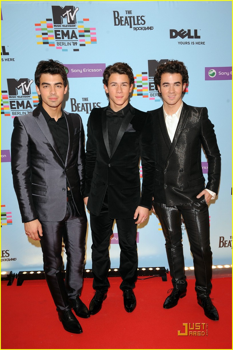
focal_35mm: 34
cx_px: 116
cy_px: 175
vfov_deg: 55.8
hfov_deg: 38.9
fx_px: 330
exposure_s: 1/250
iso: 400
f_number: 6.3
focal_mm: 34
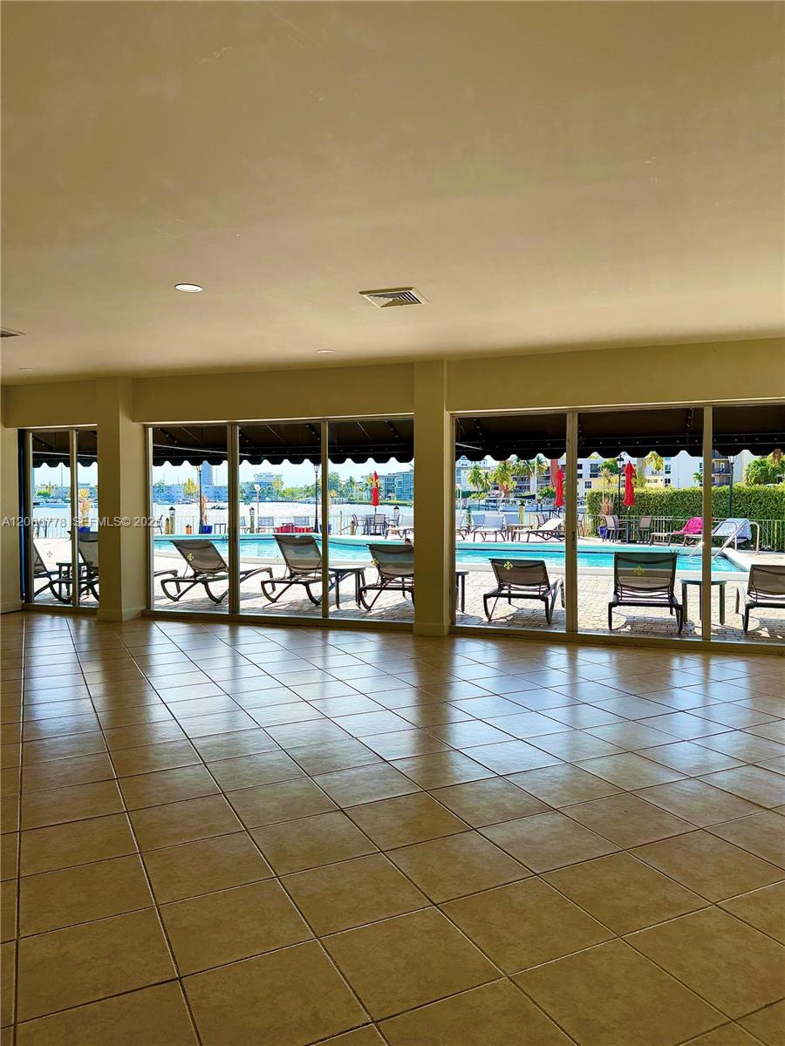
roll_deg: +0.7
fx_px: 726
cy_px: 523
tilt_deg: -2.6
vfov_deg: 71.6
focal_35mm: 24
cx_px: 392
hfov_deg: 56.8
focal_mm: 6.76
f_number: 1.78
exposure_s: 1/1637
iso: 80
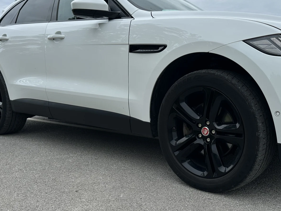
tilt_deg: -5.4
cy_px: 94
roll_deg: -0.3
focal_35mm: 39
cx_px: 184
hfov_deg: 47.2
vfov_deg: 36.8
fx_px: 317
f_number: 1.78
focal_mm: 6.86
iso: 80
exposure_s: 1/1374
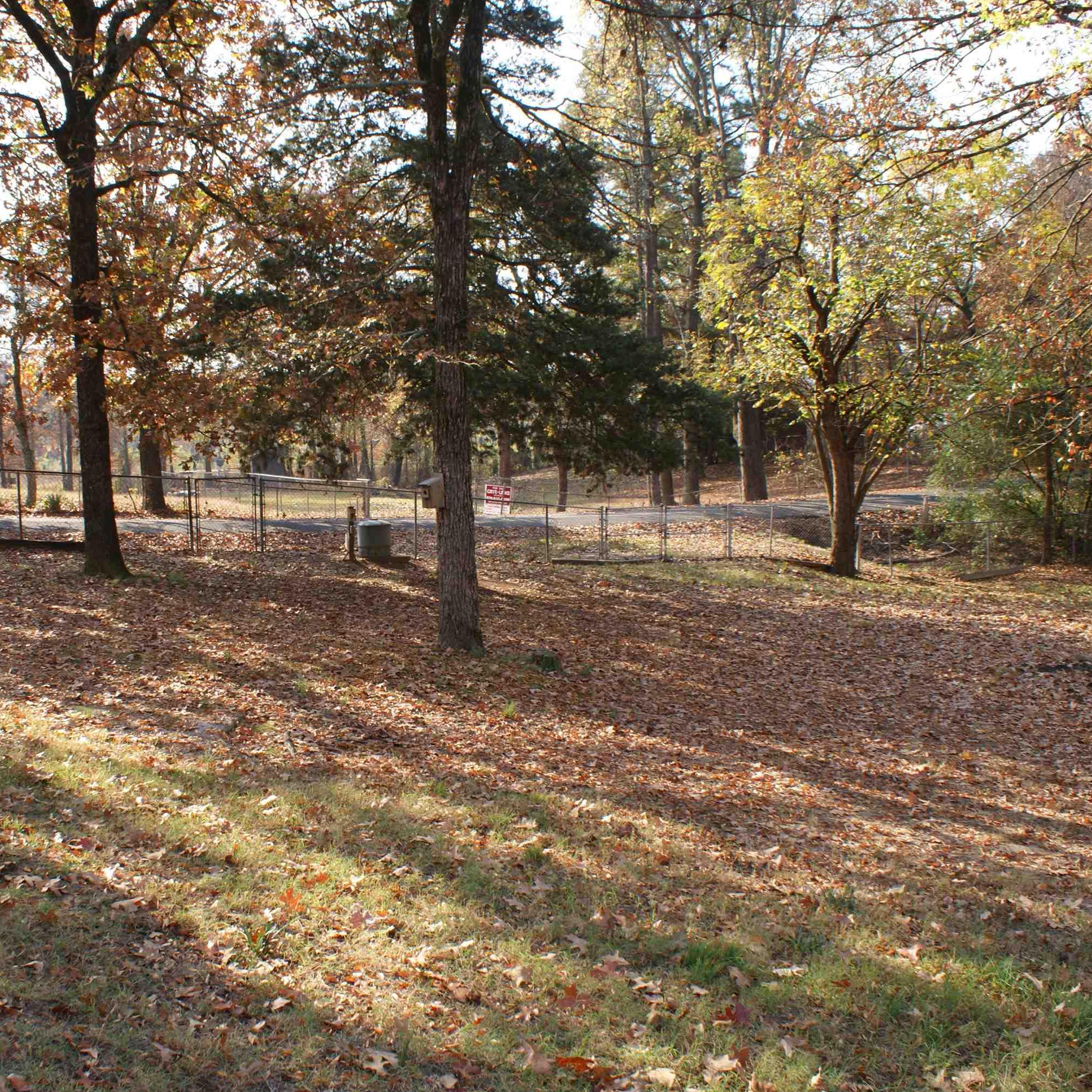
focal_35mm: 35
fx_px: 1249
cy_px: 543
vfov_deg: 47.2
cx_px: 423
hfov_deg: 46.9
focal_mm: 18
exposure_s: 1/60
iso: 100
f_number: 6.3
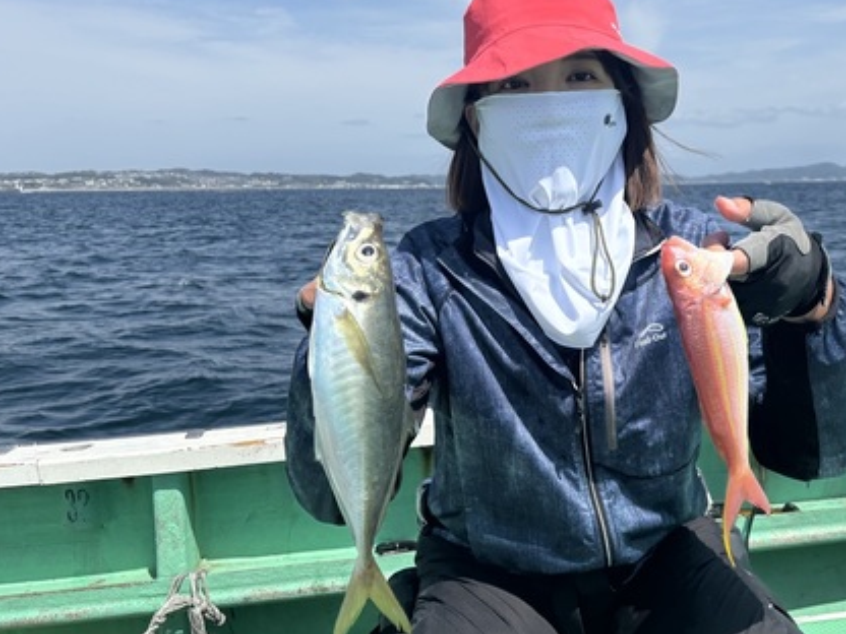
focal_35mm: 40
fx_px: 978
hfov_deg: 46.5
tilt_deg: -6.9
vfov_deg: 36.0
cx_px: 510
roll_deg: +0.5
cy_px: 315
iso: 50
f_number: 1.6
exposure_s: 1/3937
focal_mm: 5.96
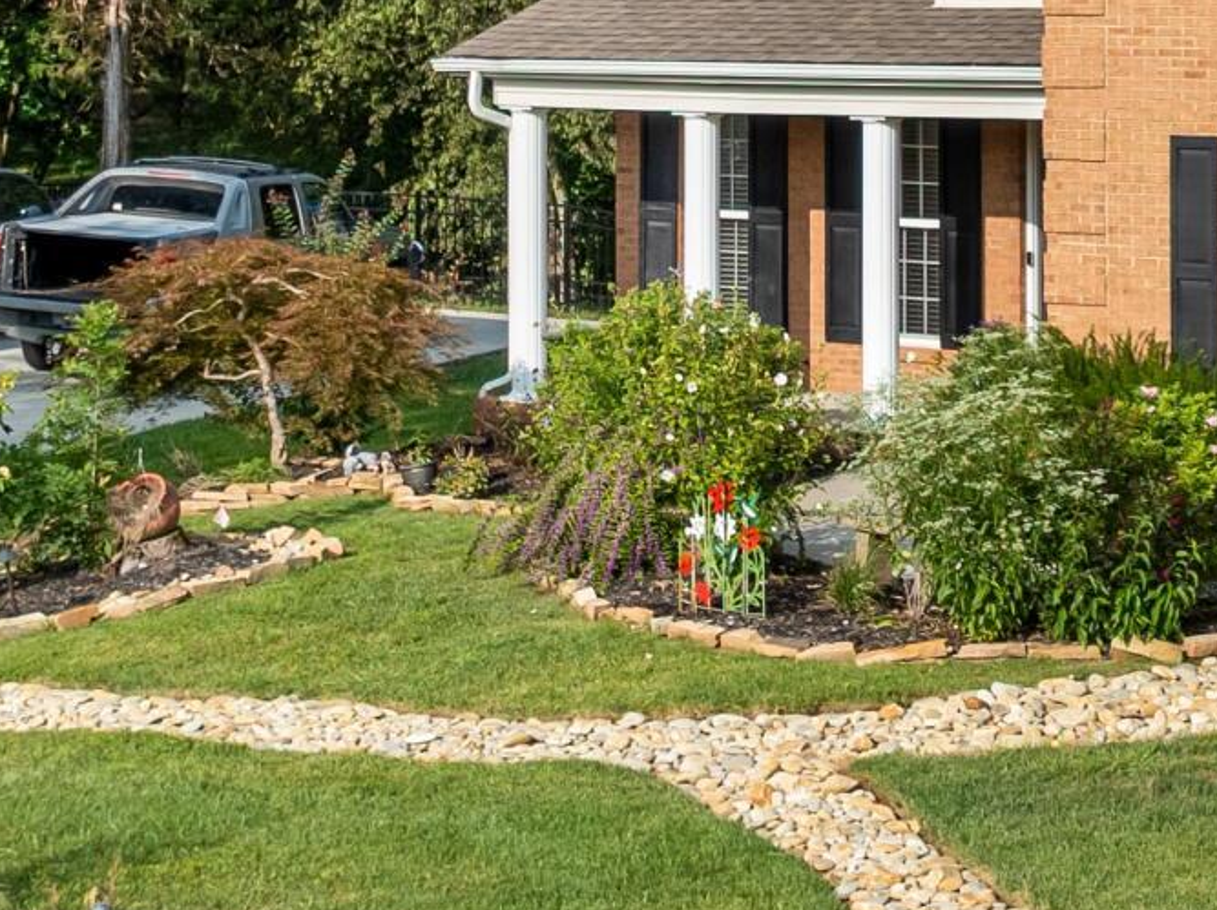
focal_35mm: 108
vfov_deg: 13.7
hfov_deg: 17.7
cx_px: 1306
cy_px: 266
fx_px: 3794
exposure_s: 1/40
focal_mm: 12.29
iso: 100
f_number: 2.8
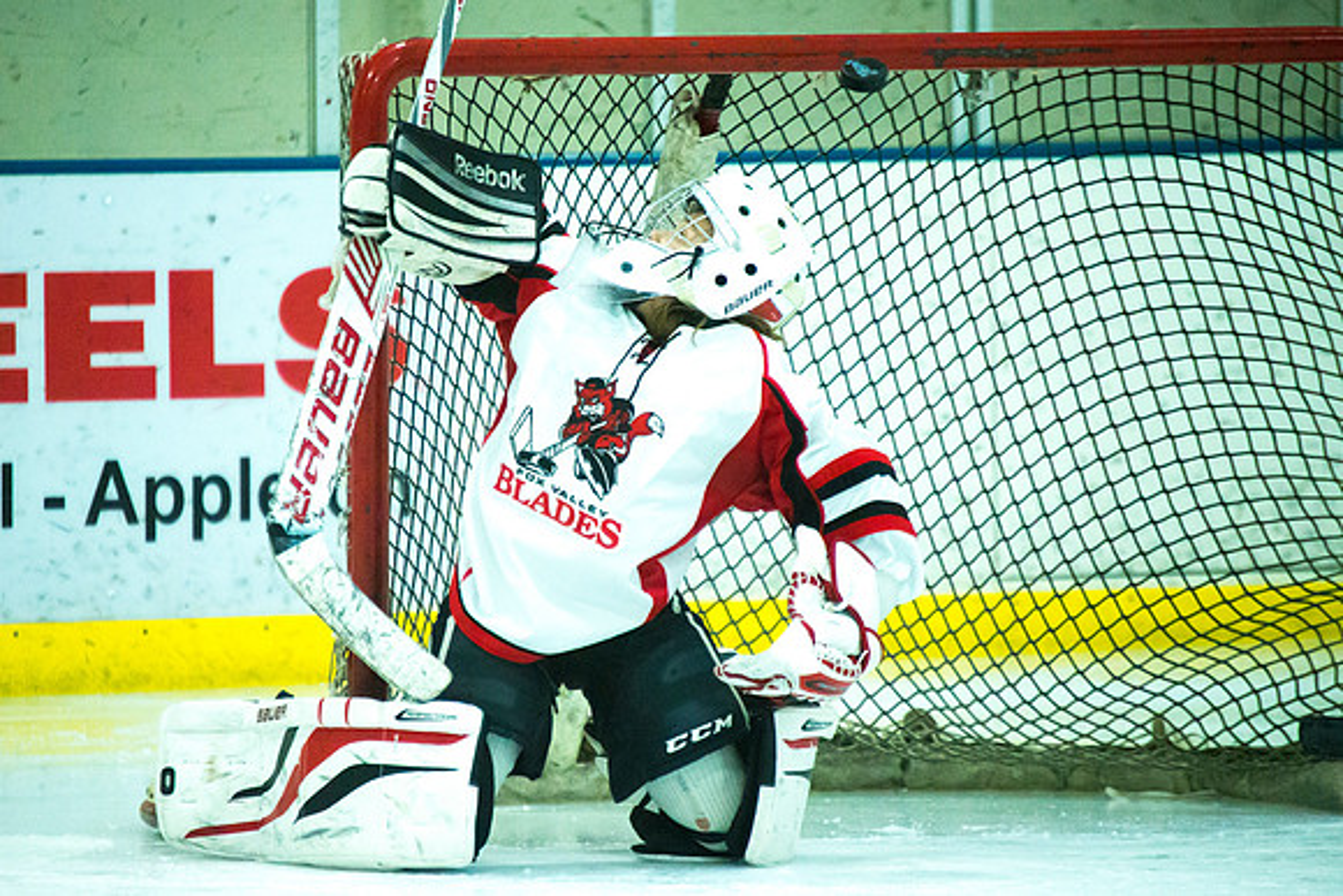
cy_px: 481
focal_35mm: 458
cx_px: 575
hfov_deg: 4.5
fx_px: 17087
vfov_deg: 3.0
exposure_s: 1/800
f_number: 5.6
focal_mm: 400
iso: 6400
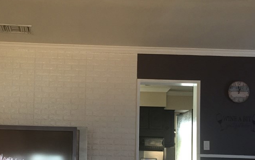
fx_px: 341
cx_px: 74
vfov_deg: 25.5
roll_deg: -1.4
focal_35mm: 49
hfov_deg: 40.2
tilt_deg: +3.5
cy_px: 147
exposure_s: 1/30
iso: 100
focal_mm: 4.15
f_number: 2.2
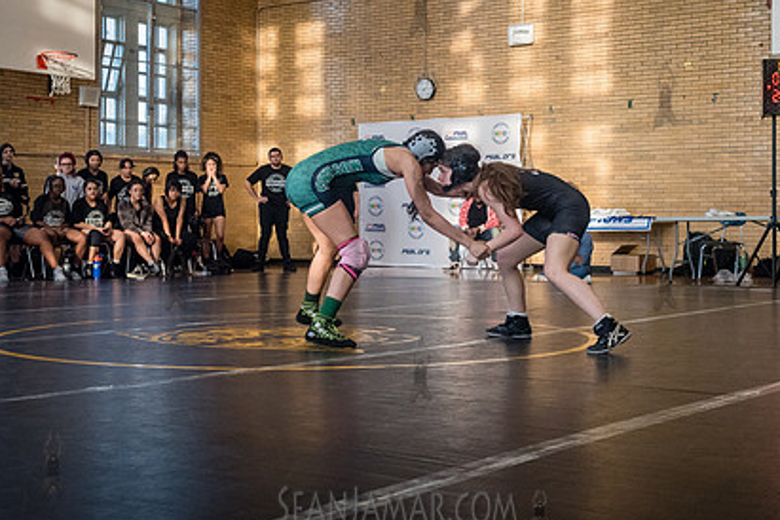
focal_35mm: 55
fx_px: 1192
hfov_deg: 36.2
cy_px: 216
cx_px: 410
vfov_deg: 24.6
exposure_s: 1/320
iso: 2500
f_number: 5
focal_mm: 35
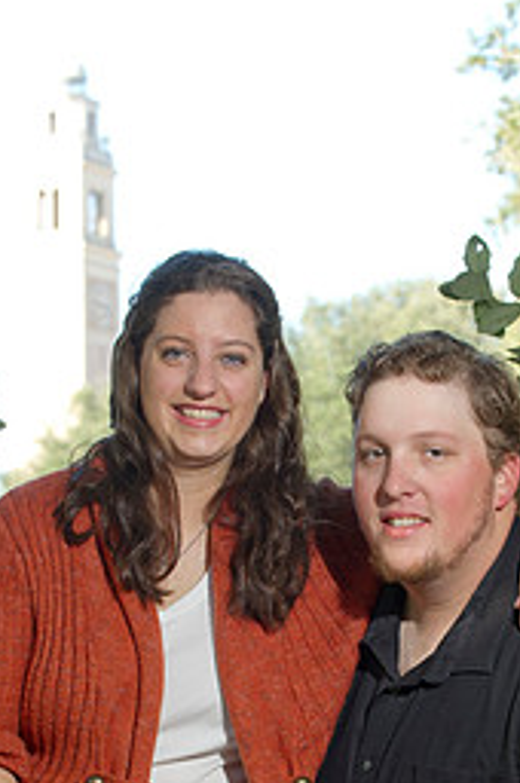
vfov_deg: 14.2
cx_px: 320
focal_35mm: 144
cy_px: 667
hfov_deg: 9.5
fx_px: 3128
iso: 320
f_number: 5.6
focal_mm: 82
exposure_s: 1/100
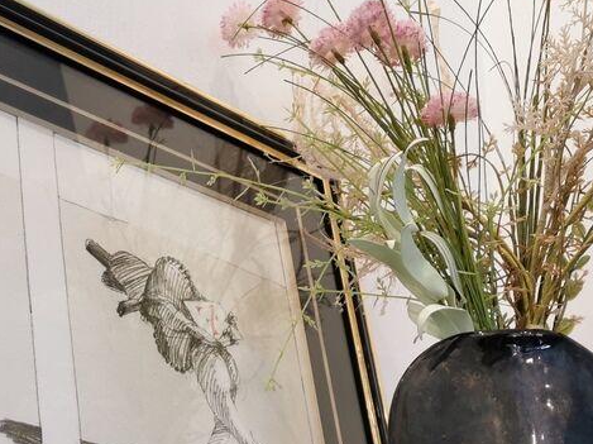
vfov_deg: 24.2
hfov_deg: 32.5
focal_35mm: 59
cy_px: 391
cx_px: 199
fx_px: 1010
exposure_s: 1/50
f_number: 1.8
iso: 160
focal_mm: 5.58
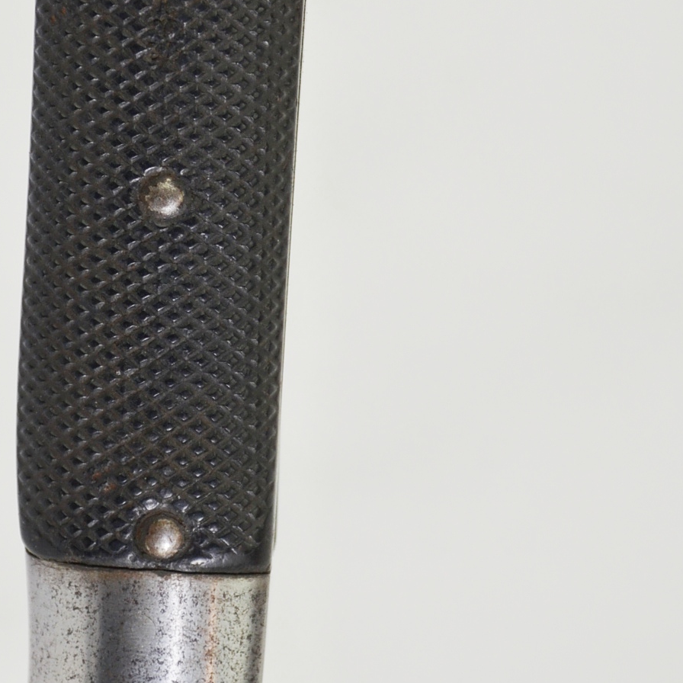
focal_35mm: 245
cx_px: 147
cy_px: 239
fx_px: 5469
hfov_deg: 7.1
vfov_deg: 7.1
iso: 400
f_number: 5.3
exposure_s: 1/250
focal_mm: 70
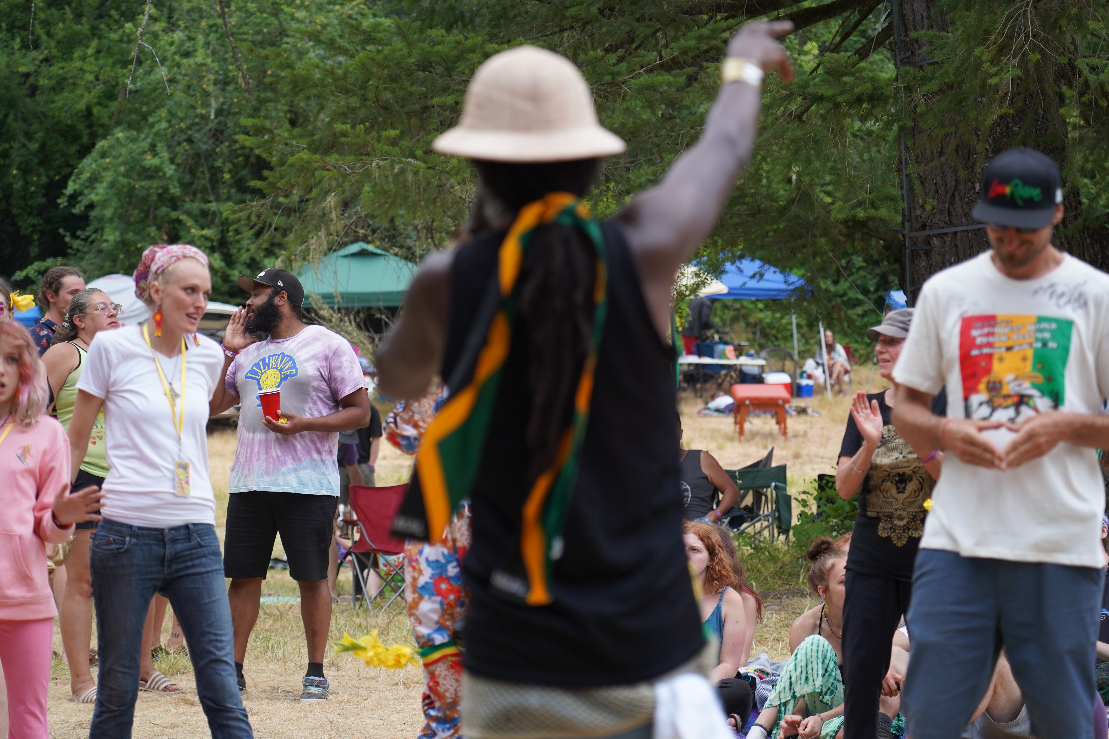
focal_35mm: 105
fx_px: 3234
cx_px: 554
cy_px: 370
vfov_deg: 13.0
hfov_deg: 19.5
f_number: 4
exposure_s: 1/160
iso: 250
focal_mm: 105
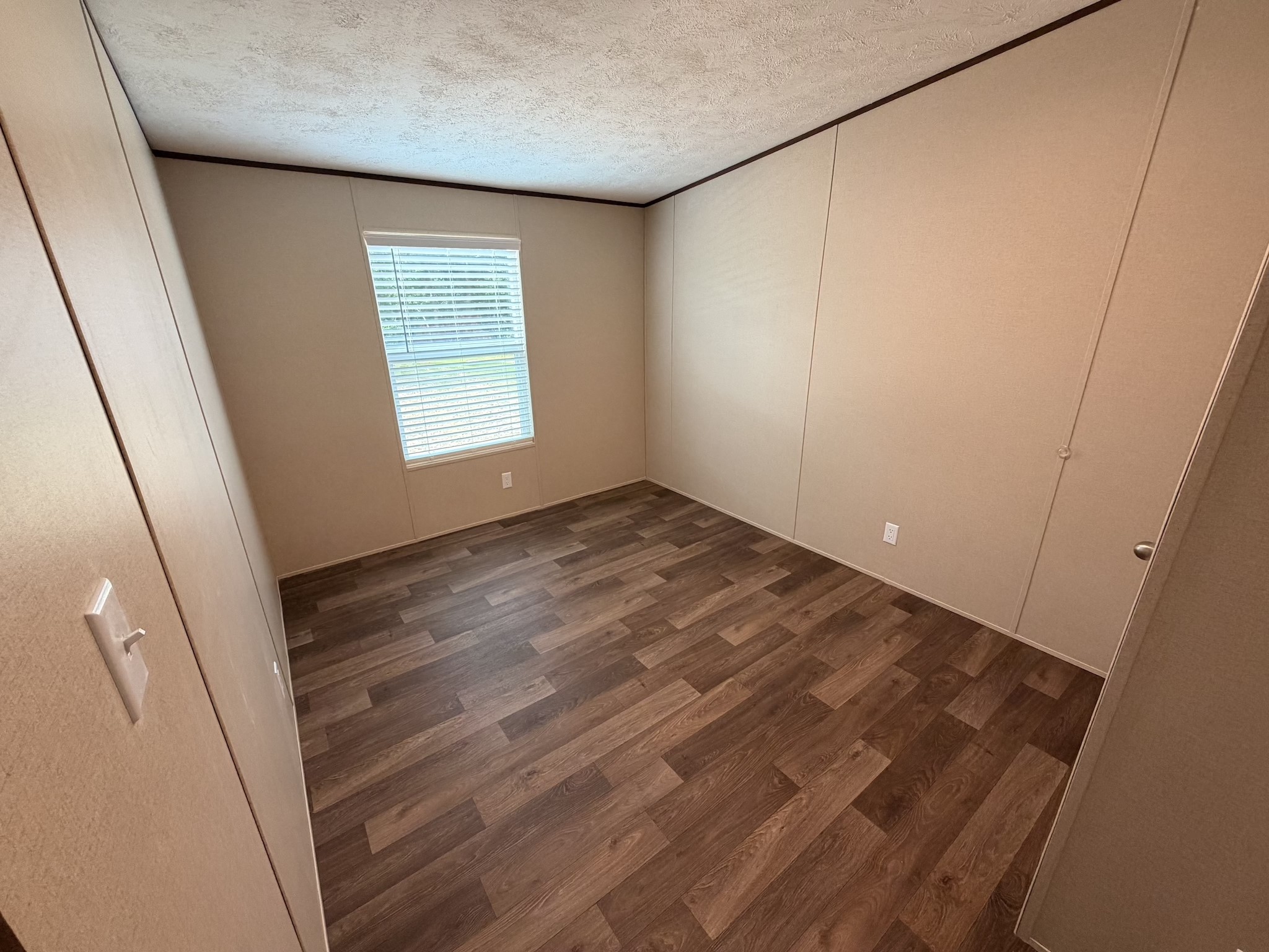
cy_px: 476
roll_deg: +1.1
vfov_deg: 85.7
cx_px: 634
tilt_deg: -19.1
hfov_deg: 102.1
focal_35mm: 14
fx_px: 513
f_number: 2.2
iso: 200
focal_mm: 2.22
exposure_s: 1/60
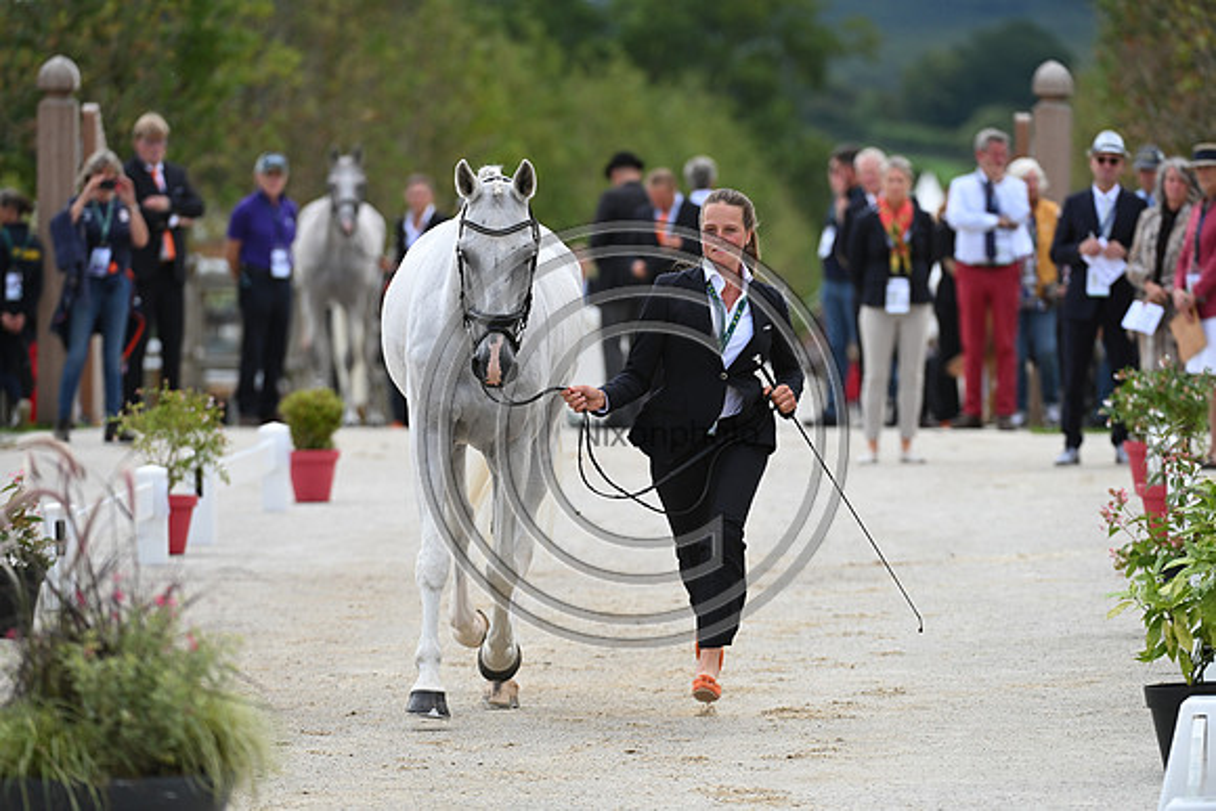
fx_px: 11149
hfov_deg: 6.2
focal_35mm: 330
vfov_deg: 4.2
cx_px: 608
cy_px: 406
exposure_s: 1/1600
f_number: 5.6
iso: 560
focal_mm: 330
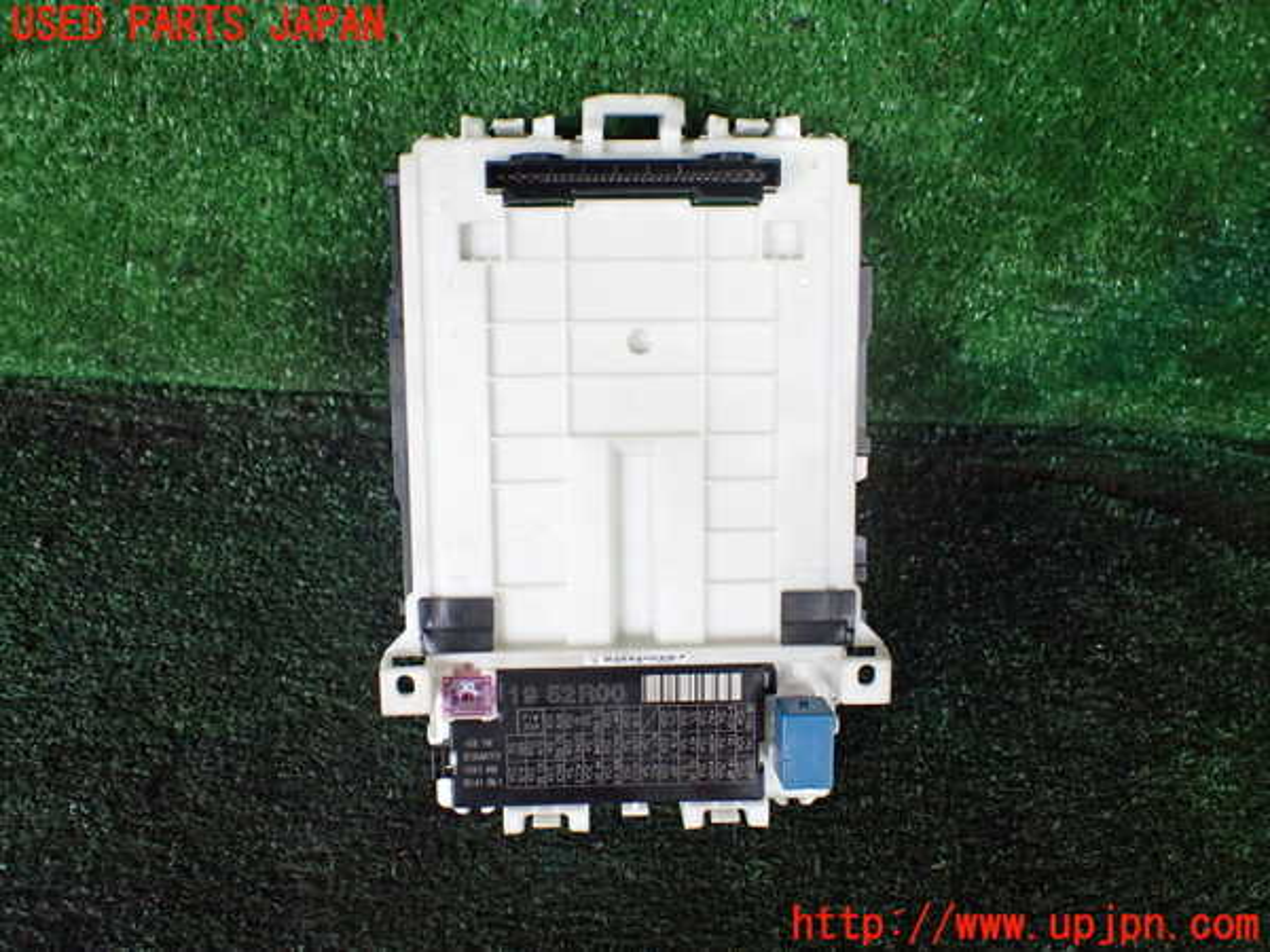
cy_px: 476
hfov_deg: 60.0
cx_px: 635
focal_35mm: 30
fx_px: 1101
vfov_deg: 46.8
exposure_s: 1/125
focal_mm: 5.4
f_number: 2.3
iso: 800
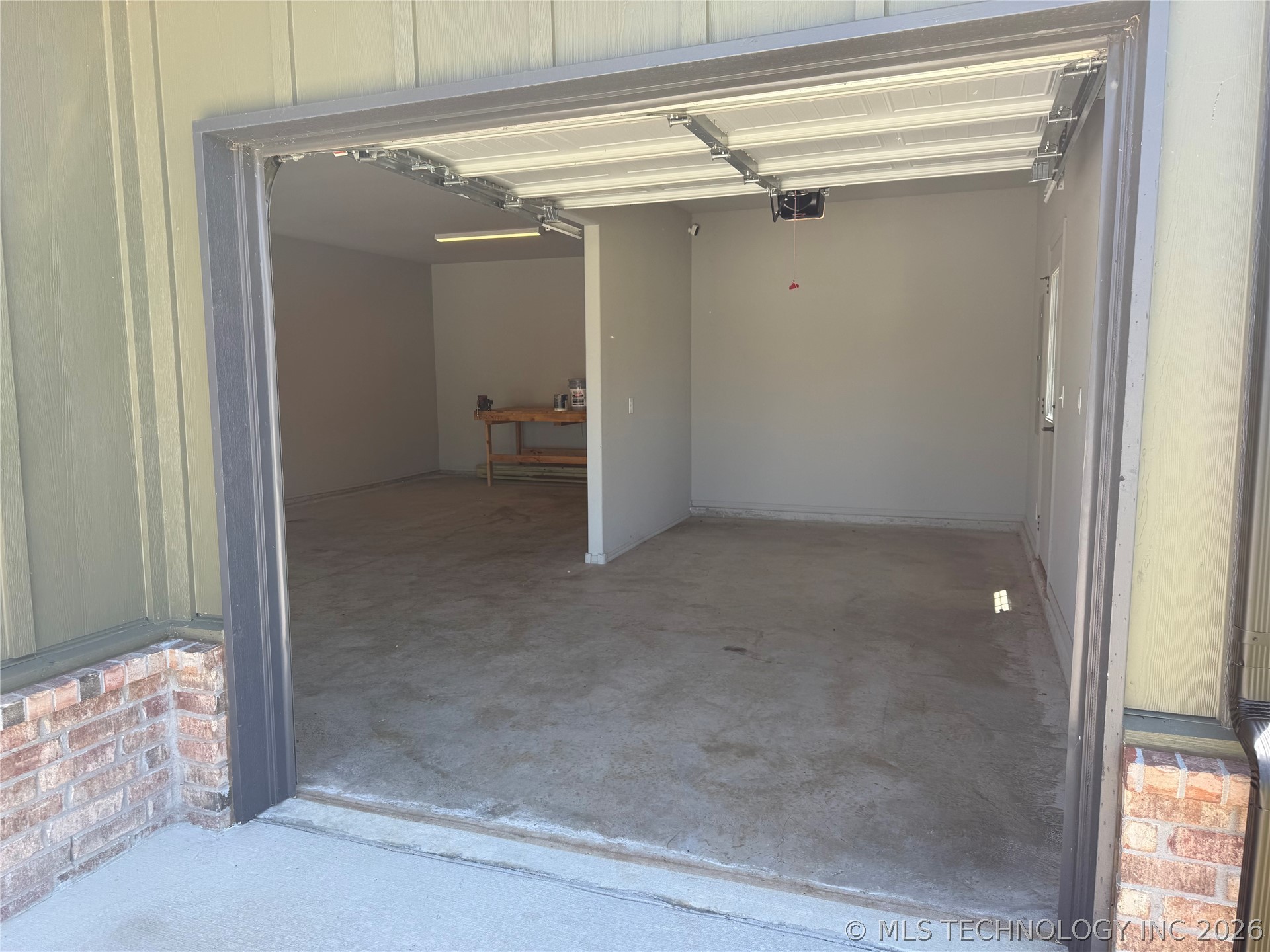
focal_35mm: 24
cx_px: 635
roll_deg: +0.2
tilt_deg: -6.3
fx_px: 881
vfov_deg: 56.8
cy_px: 476
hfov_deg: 71.6
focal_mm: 6.76
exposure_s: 1/430
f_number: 1.78
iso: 80
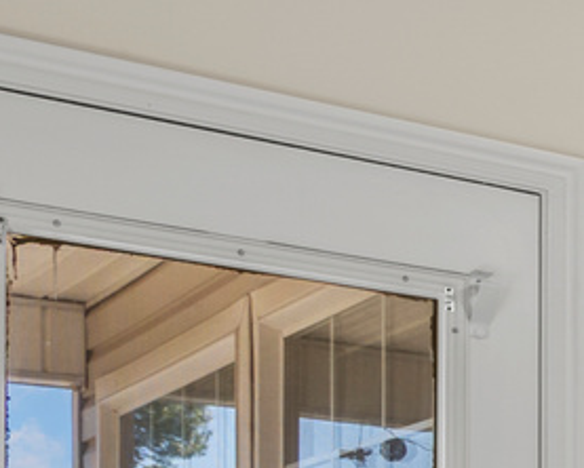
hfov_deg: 11.8
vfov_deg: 13.1
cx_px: 1630
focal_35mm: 111
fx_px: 1920
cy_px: 726
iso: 100
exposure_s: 1
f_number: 8
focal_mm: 16
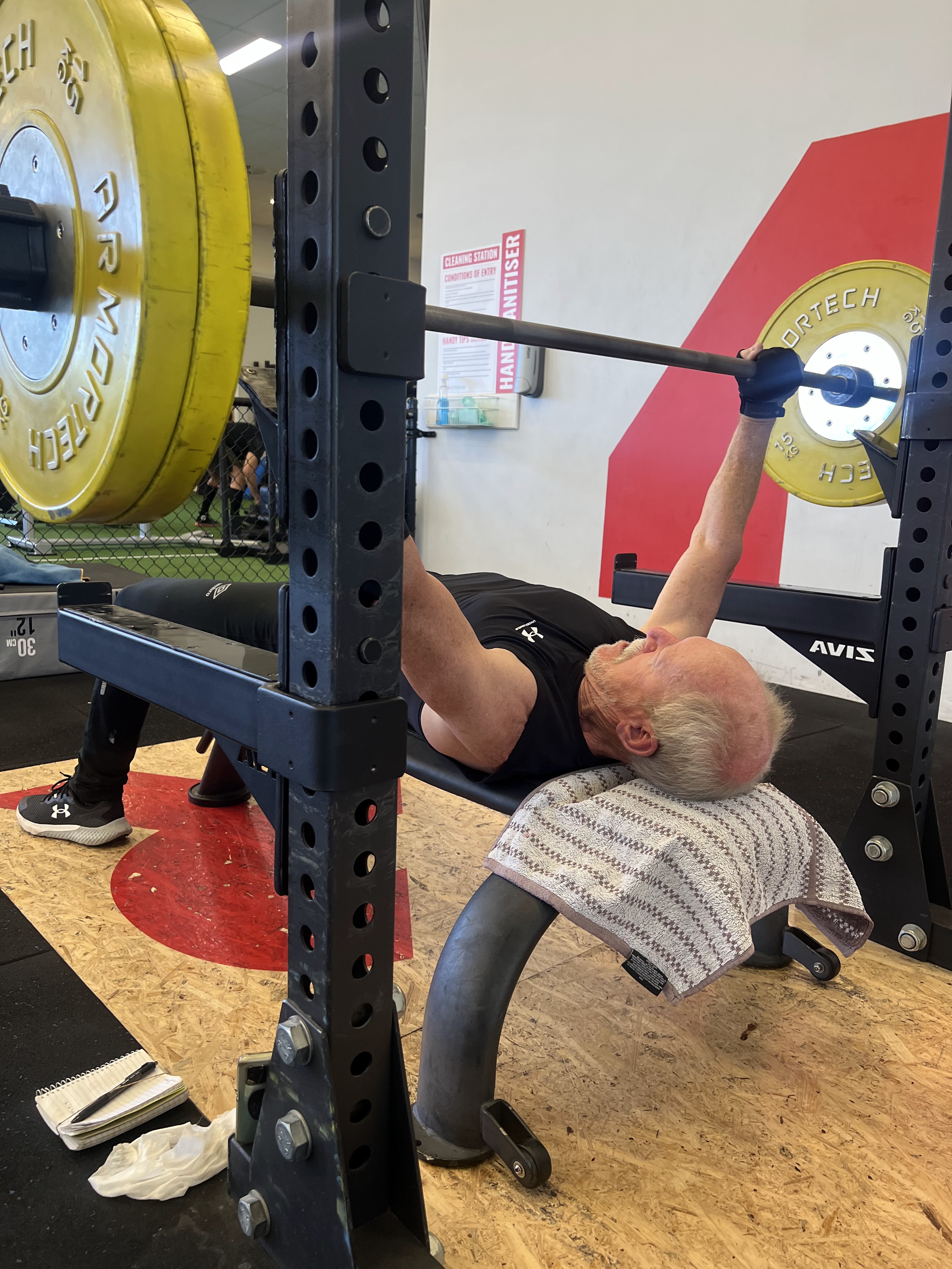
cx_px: 476
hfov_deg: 53.1
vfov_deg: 67.3
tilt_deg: -10.4
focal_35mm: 26
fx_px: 953
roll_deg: -2.4
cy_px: 634
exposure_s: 1/100
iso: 125
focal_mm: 5.7
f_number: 1.5
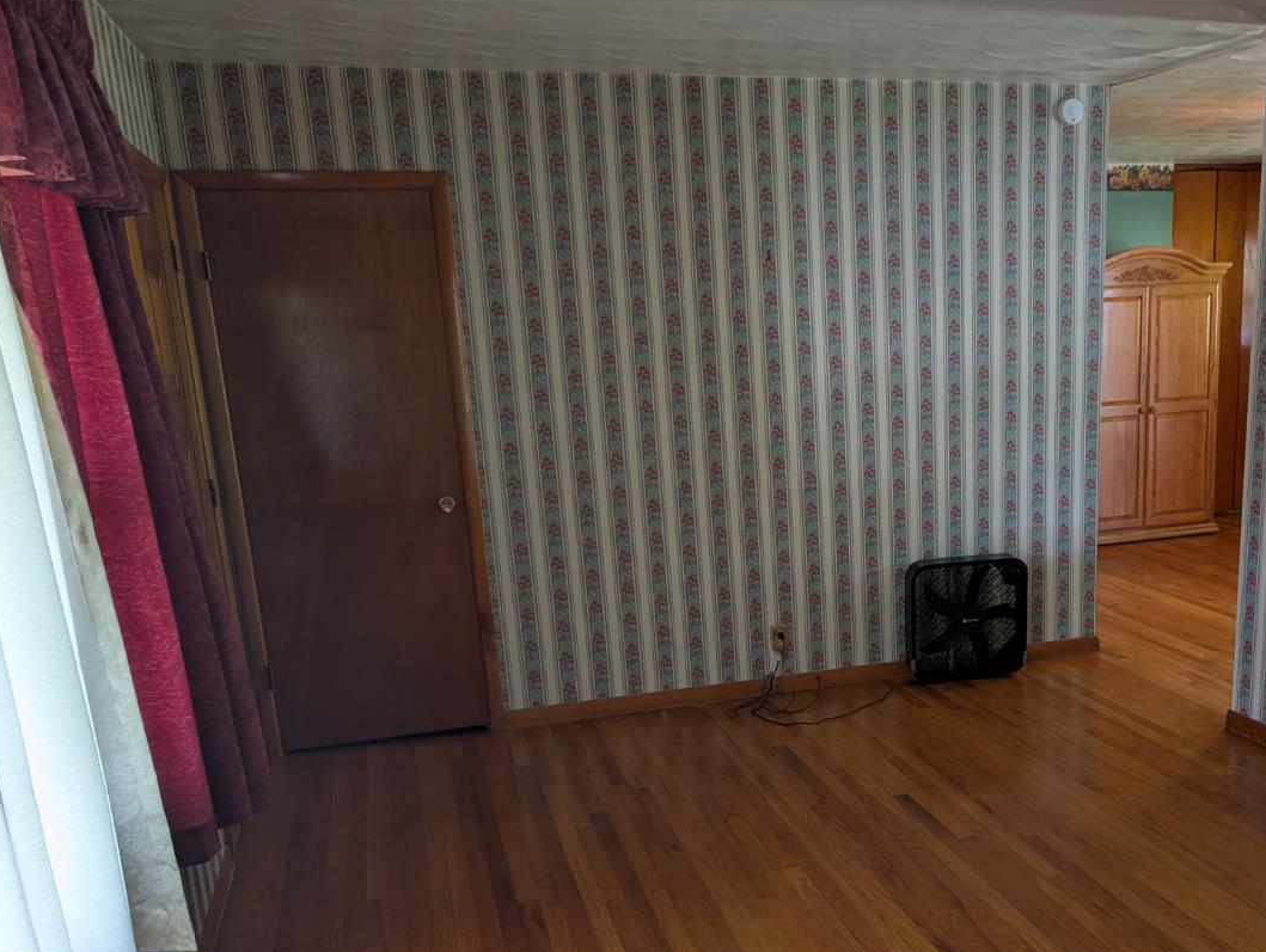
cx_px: 852
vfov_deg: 41.1
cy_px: 666
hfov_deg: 52.8
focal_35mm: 34
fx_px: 1245
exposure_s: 1/120
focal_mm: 6.9
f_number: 1.68
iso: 161
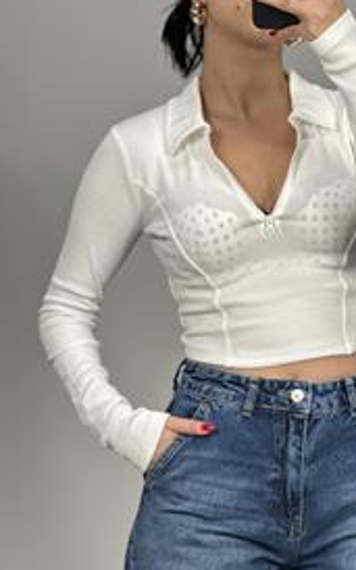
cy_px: 305
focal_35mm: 123
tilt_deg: -25.0
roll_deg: +2.2
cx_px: 310
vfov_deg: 17.0
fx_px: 1911
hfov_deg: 10.6
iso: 200
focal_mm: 9
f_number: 2.8
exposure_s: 1/100
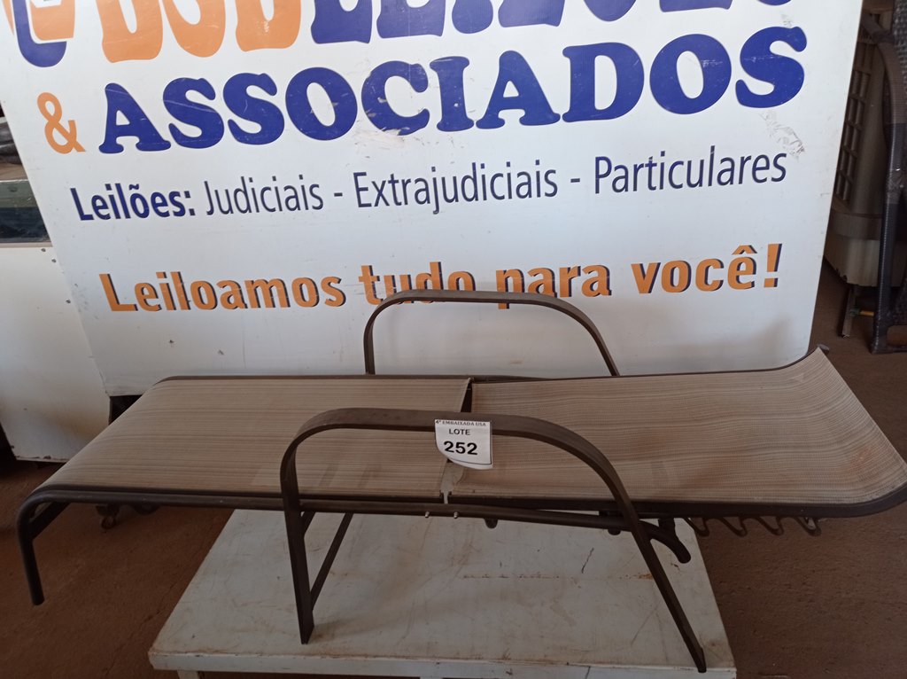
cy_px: 340
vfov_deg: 49.7
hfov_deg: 63.5
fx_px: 733
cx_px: 454
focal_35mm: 28
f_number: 1.79
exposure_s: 1/60
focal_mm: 4.7
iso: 147
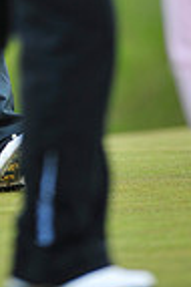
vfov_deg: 2.2
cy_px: -153
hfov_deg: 1.4
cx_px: -39
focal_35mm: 946
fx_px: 7546
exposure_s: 1/3200
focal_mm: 300
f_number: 4
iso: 400
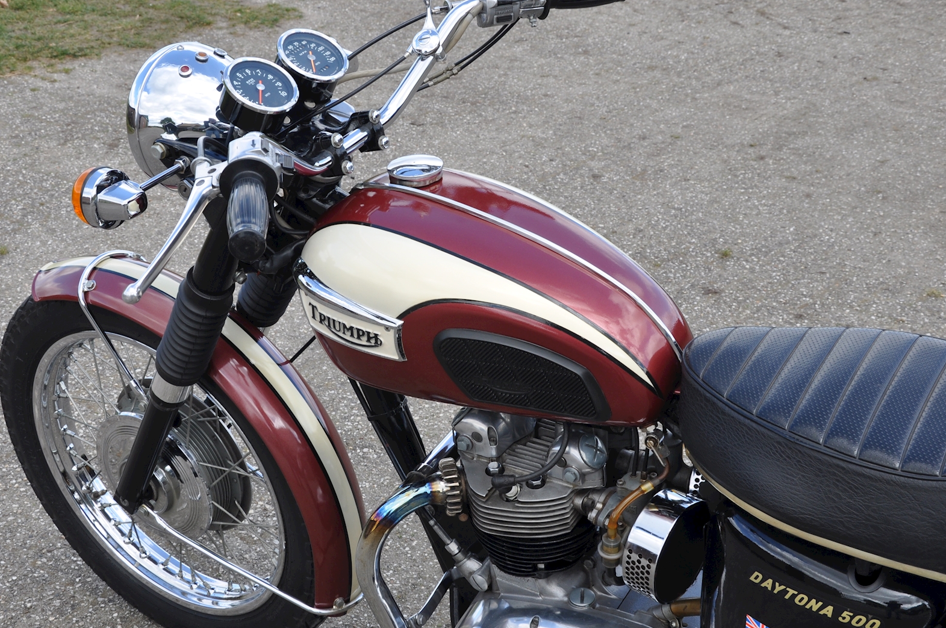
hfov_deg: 36.3
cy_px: 306
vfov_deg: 24.5
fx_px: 1443
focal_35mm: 55
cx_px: 430
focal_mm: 30
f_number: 11
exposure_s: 1/125
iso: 200
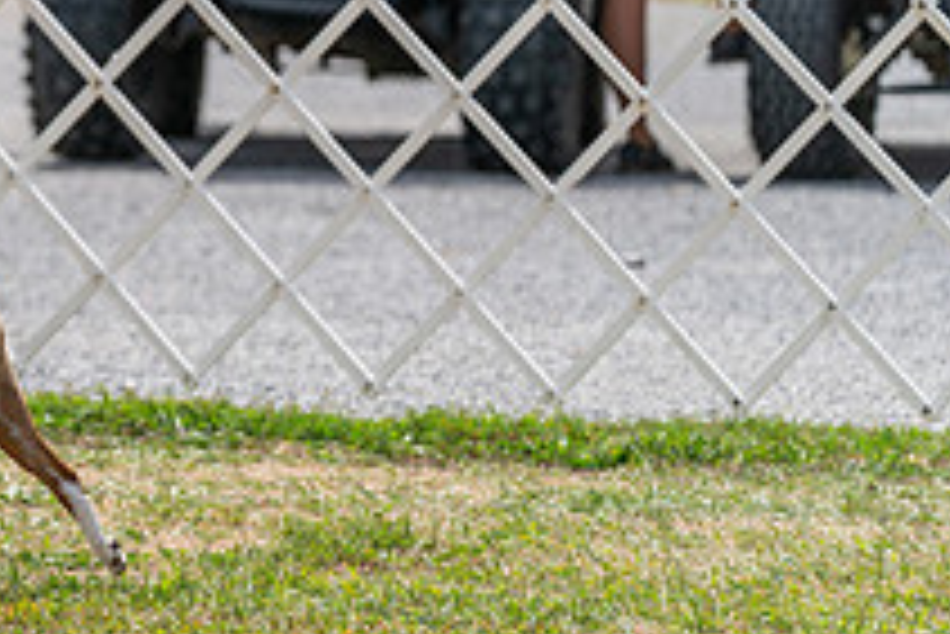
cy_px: -43
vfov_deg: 3.6
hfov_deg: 5.4
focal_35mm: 377
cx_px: -162
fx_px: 9955
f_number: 4
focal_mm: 137
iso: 125
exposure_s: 1/1600
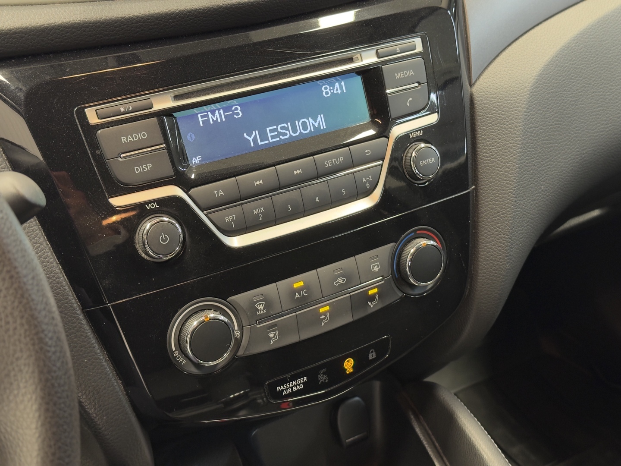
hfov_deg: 39.7
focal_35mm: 48
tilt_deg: -35.0
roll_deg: -2.4
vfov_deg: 30.3
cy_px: 233
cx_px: 310
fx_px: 861
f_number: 1.78
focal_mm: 6.76
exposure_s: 1/28
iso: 500
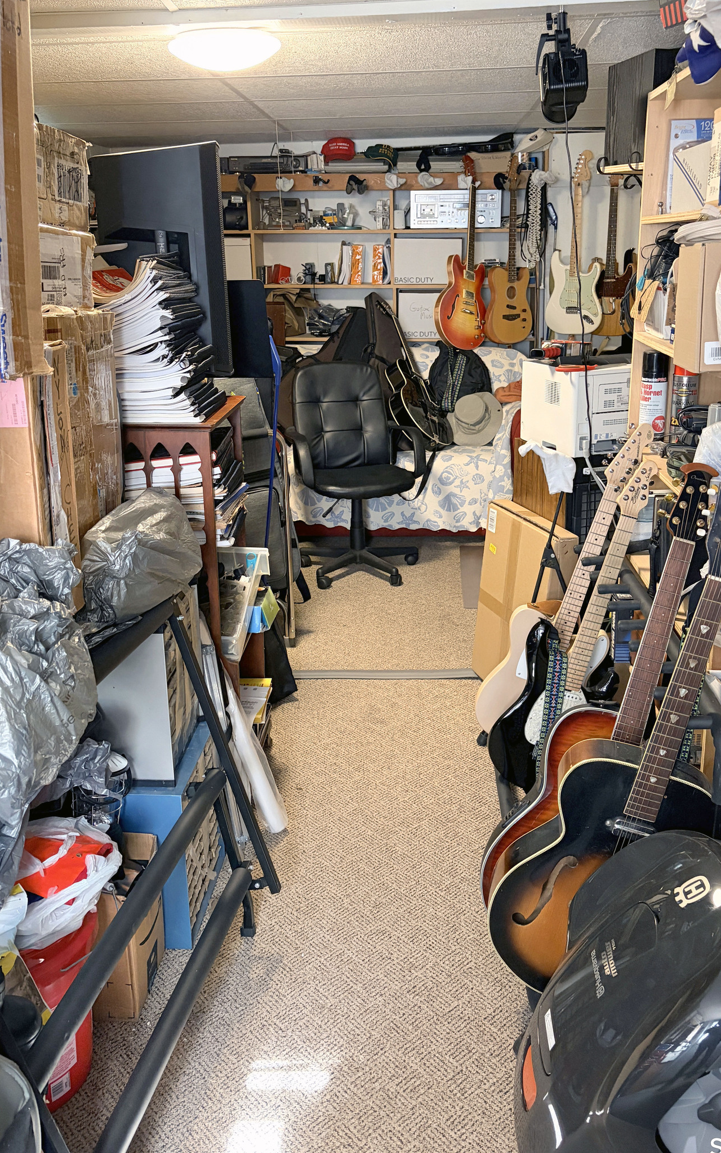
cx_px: 373
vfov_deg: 61.1
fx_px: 975
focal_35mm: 31
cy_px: 520
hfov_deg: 40.6
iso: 500
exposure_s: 1/42
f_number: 1.6
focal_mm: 5.96
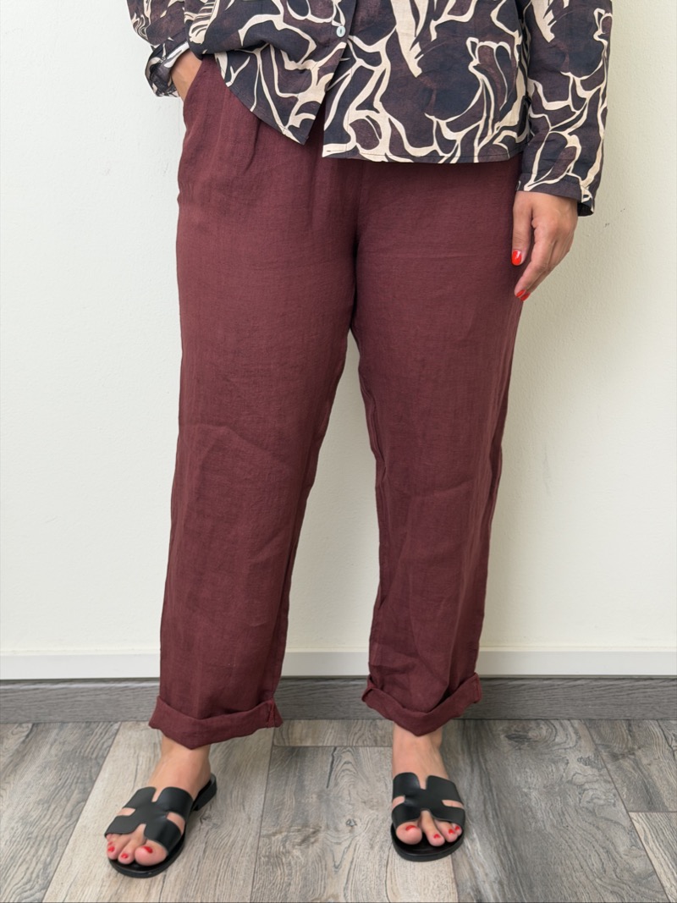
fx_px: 1252
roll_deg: -0.2
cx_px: 338
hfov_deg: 30.3
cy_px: 452
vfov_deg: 39.7
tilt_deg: -11.0
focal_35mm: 48
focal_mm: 6.76
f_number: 1.78
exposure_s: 1/168
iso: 50
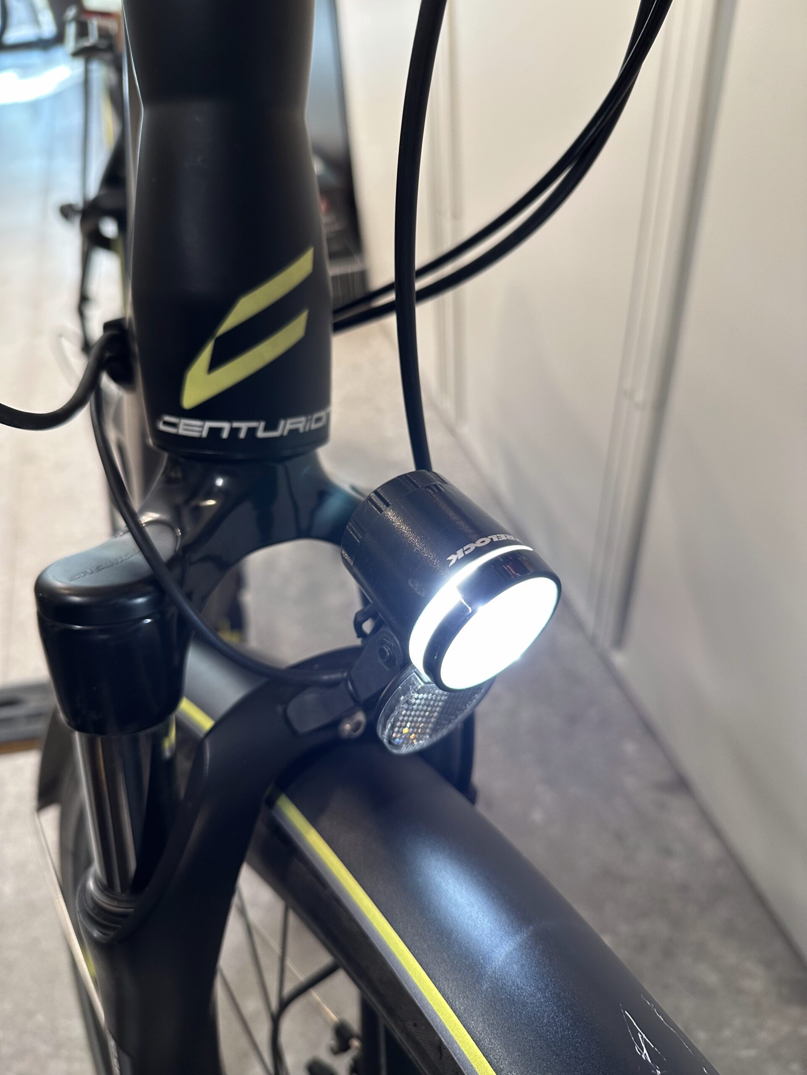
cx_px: 404
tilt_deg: -41.9
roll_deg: +4.9
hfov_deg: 56.8
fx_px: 746
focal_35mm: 24
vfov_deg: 71.6
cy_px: 538
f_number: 1.78
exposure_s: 1/50
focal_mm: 6.86
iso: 125
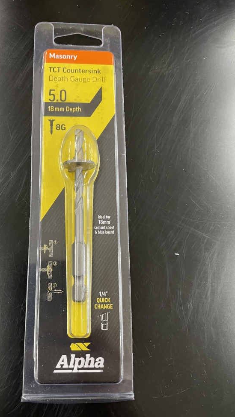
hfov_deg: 39.8
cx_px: 83
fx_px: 322
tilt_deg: -76.7
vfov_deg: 66.1
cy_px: 211
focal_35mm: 29
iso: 160
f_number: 1.6
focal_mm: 4.2
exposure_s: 1/50
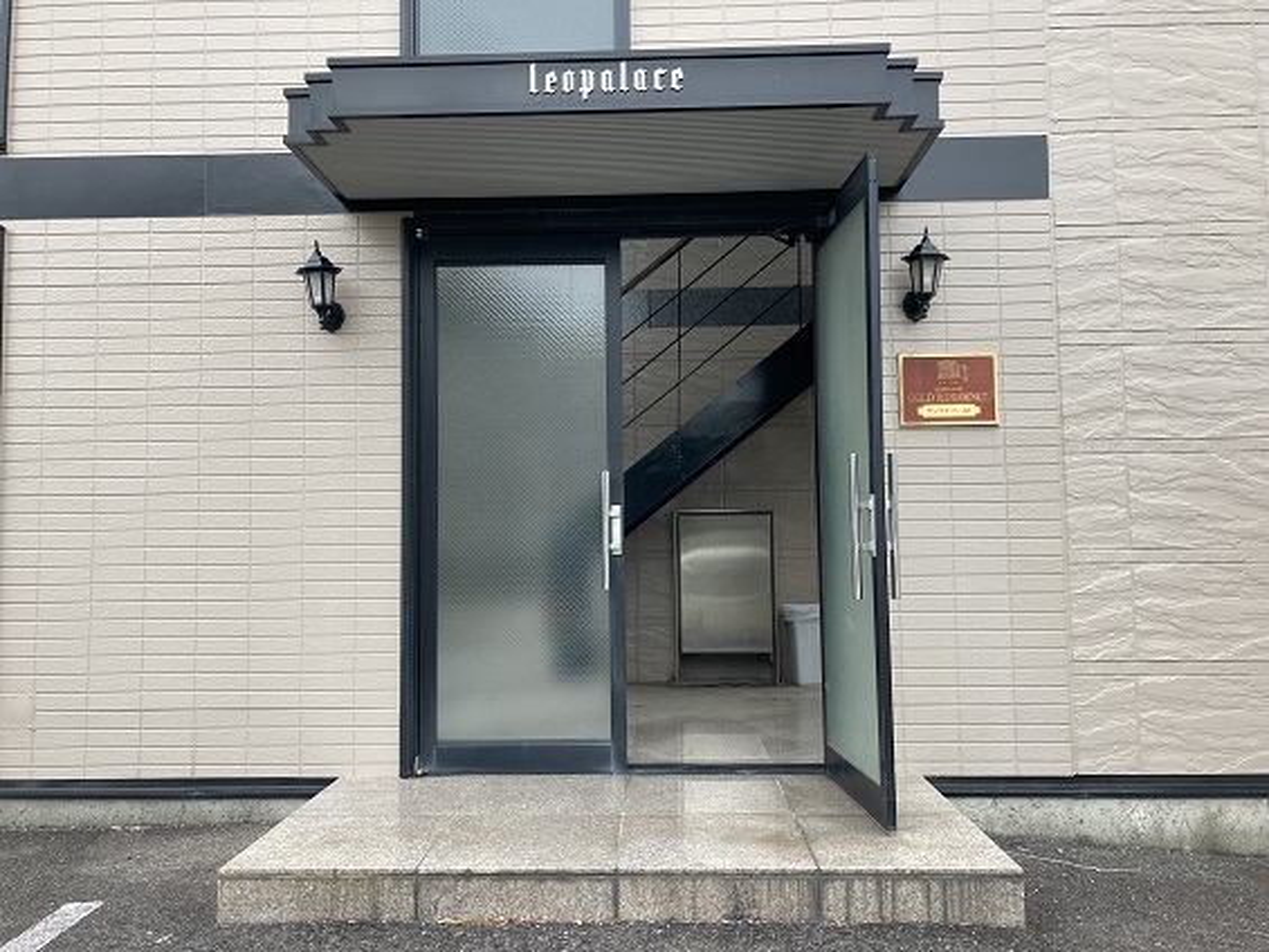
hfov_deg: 63.4
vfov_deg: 49.8
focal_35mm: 28
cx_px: 634
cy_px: 476
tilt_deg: +4.6
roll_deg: +0.9
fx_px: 1027
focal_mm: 3.99
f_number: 1.8
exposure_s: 1/122
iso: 32
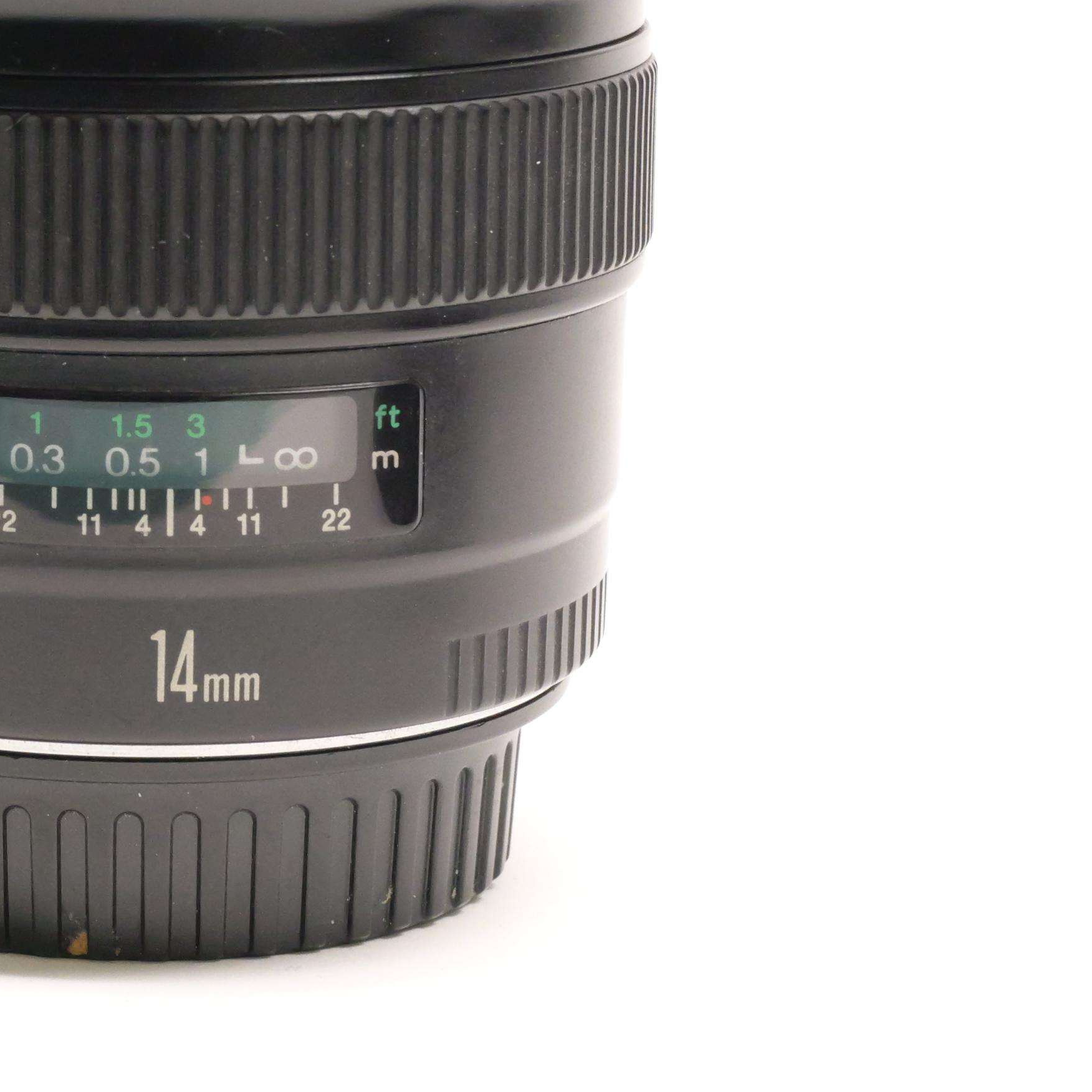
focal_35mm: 124
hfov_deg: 13.9
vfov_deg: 14.0
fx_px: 4426
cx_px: 49
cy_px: 219
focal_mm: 30
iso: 3200
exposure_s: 1/60
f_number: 8
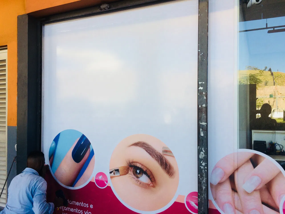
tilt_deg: -2.8
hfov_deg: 61.7
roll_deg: -0.7
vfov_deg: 48.2
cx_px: 142
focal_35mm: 29
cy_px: 107
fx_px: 239
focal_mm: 4.15
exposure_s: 1/221
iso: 32
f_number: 2.2
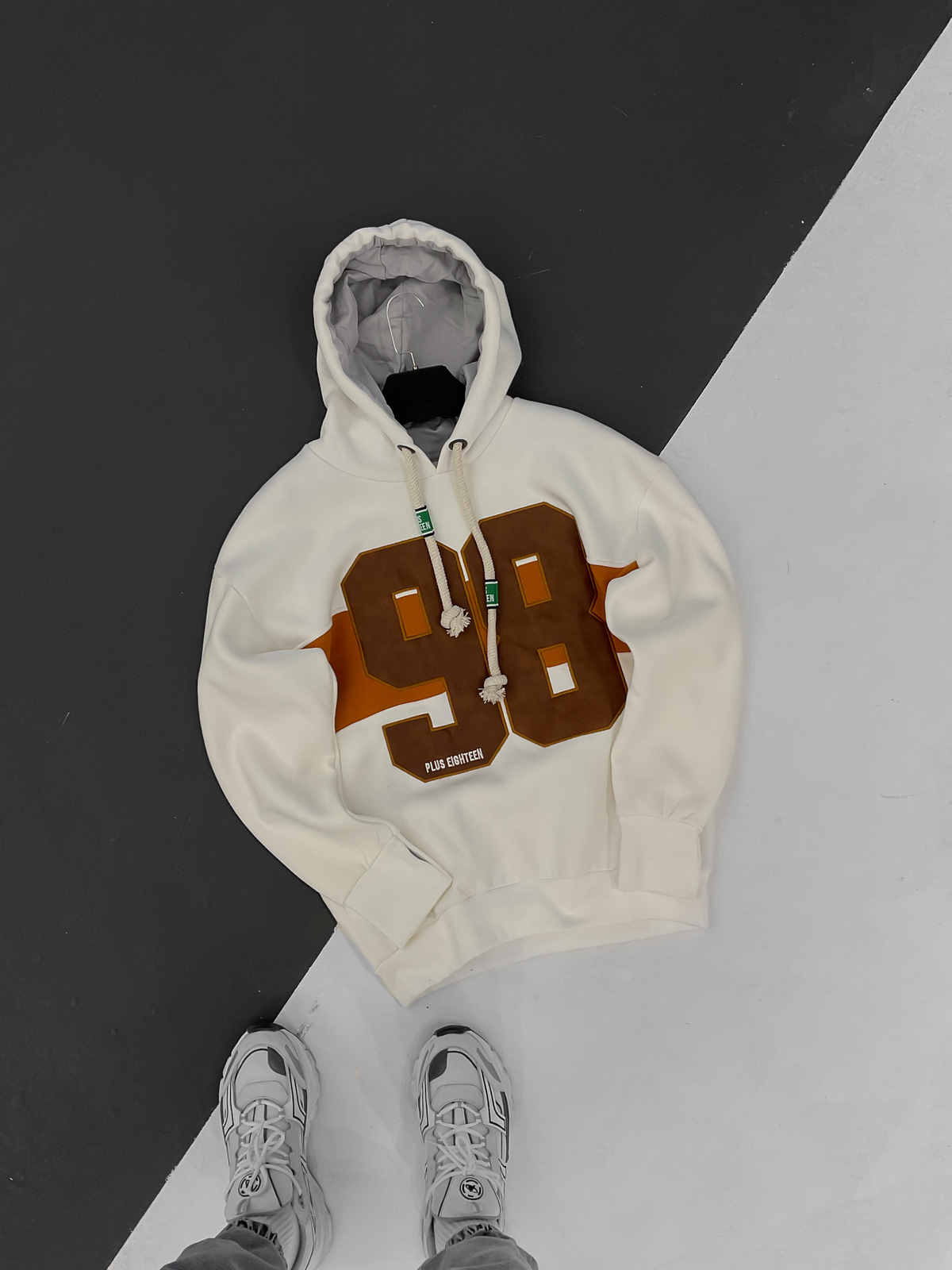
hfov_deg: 48.2
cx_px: 476
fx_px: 1063
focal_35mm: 29
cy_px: 635
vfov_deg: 61.7
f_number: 1.8
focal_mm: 3
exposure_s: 1/100
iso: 20
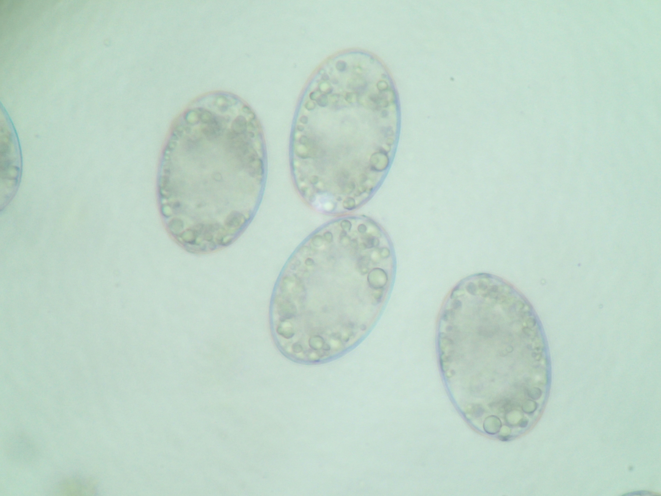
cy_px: 248
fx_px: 1910
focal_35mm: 100
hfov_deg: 19.6
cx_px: 330
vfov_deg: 14.8
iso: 640
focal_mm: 18
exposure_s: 1/250
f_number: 4.9
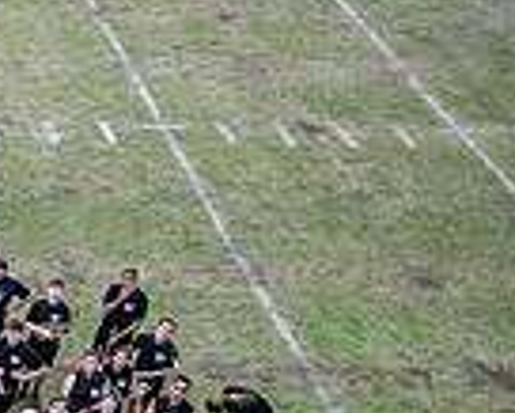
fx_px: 1464
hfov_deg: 15.6
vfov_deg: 15.6
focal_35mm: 96
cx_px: -534
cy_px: 468
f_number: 2.8
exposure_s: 1/1250
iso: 250
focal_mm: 24
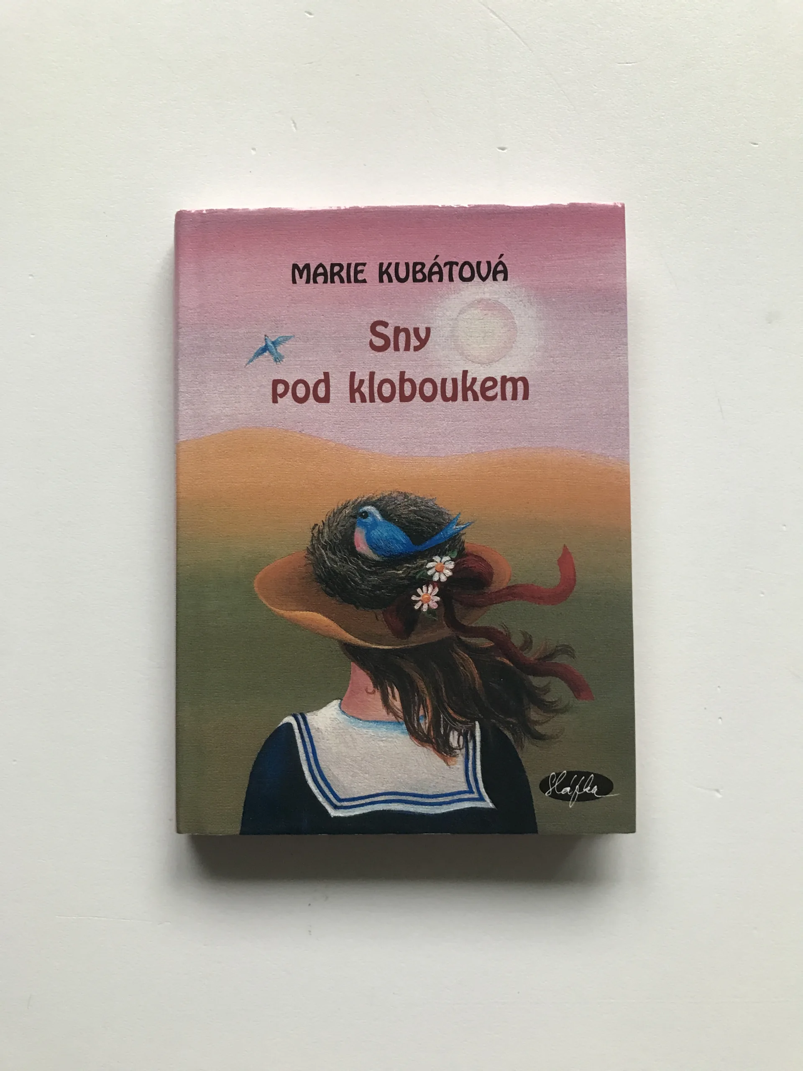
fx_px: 866
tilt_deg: -87.1
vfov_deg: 63.4
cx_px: 402
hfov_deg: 49.7
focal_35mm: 28
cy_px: 536
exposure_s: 1/25
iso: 40
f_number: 1.8
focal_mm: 3.99
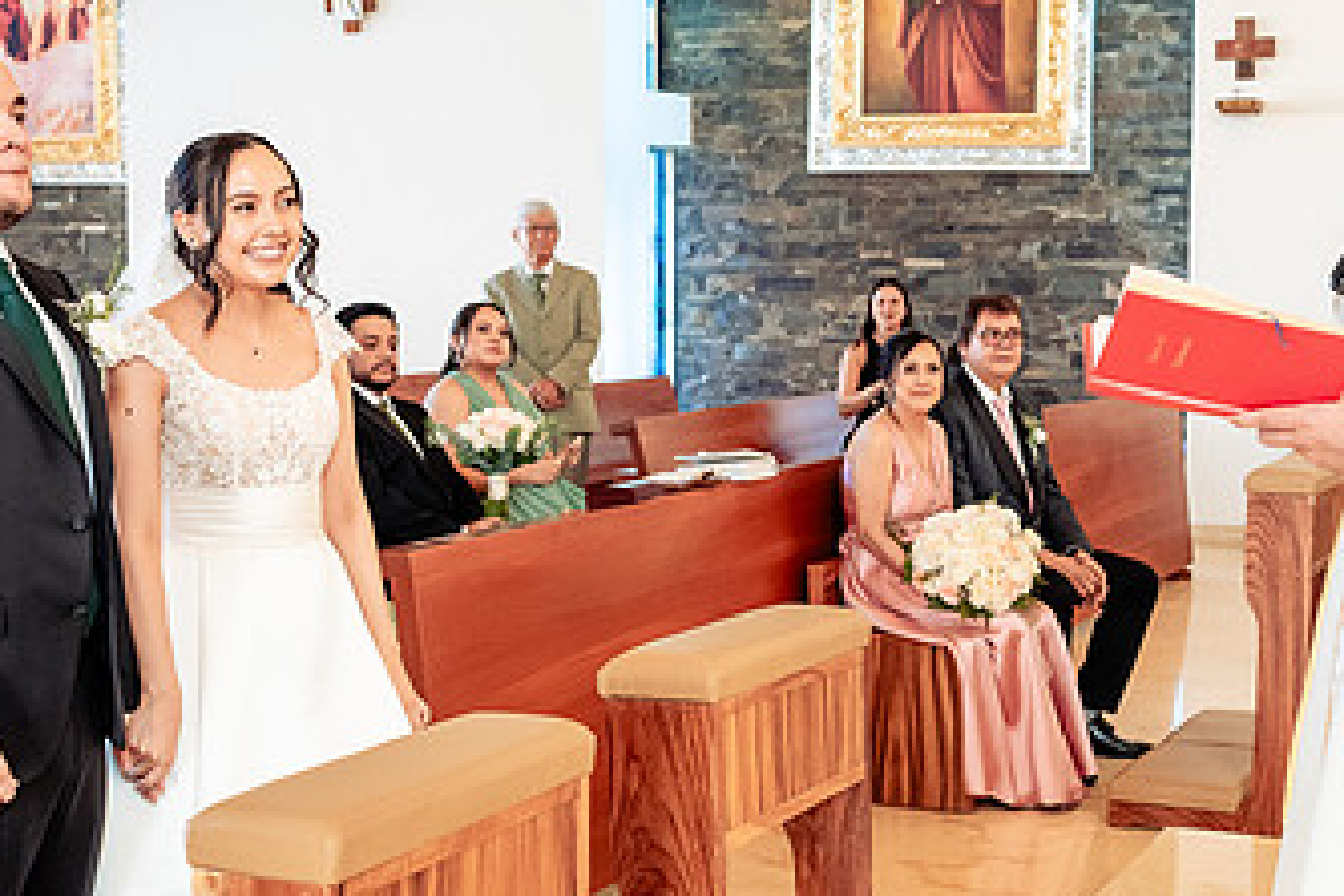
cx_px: 743
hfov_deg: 32.4
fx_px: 2314
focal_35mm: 62
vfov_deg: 21.9
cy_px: 438
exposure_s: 1/125
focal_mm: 35
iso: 2500
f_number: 4.5
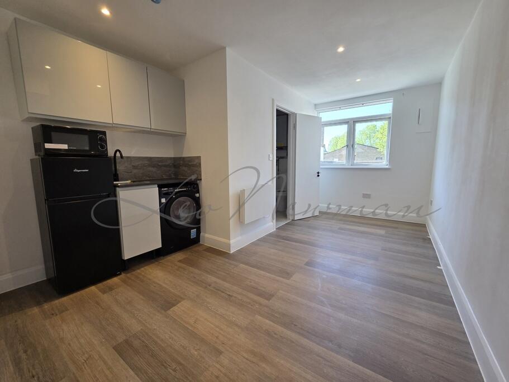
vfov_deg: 89.9
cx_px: 254
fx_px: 191
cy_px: 191
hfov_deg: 106.2
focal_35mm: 13
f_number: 2.2
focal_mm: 2.2
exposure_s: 1/100
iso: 100
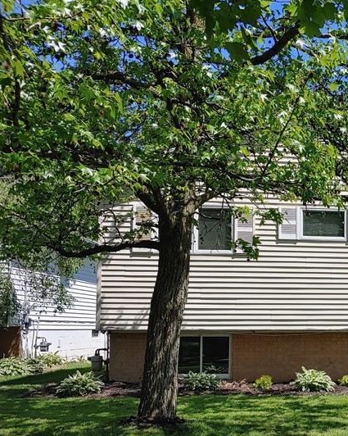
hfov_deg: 28.3
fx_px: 606
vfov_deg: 38.9
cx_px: 409
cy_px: 303
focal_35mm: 47
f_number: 1.5
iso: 50
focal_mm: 4.23
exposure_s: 1/2500
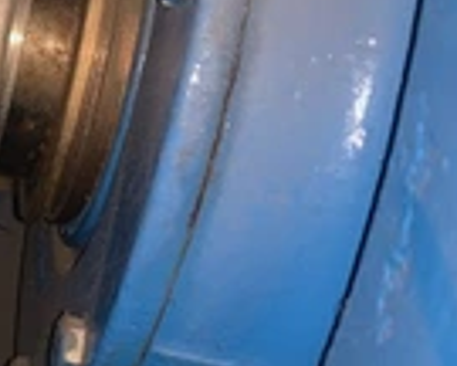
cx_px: -98
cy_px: 115
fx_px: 1014
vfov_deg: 20.3
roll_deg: +0.1
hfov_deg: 23.2
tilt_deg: -33.1
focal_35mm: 75
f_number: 1.8
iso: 50
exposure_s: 1/48
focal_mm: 4.25
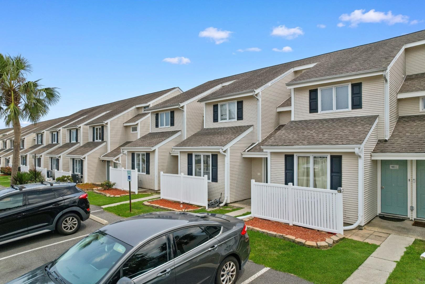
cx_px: 212
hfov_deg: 78.6
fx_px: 260
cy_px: 142
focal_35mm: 22
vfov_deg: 57.2
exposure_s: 1/640
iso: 100
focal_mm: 8.38
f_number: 2.8
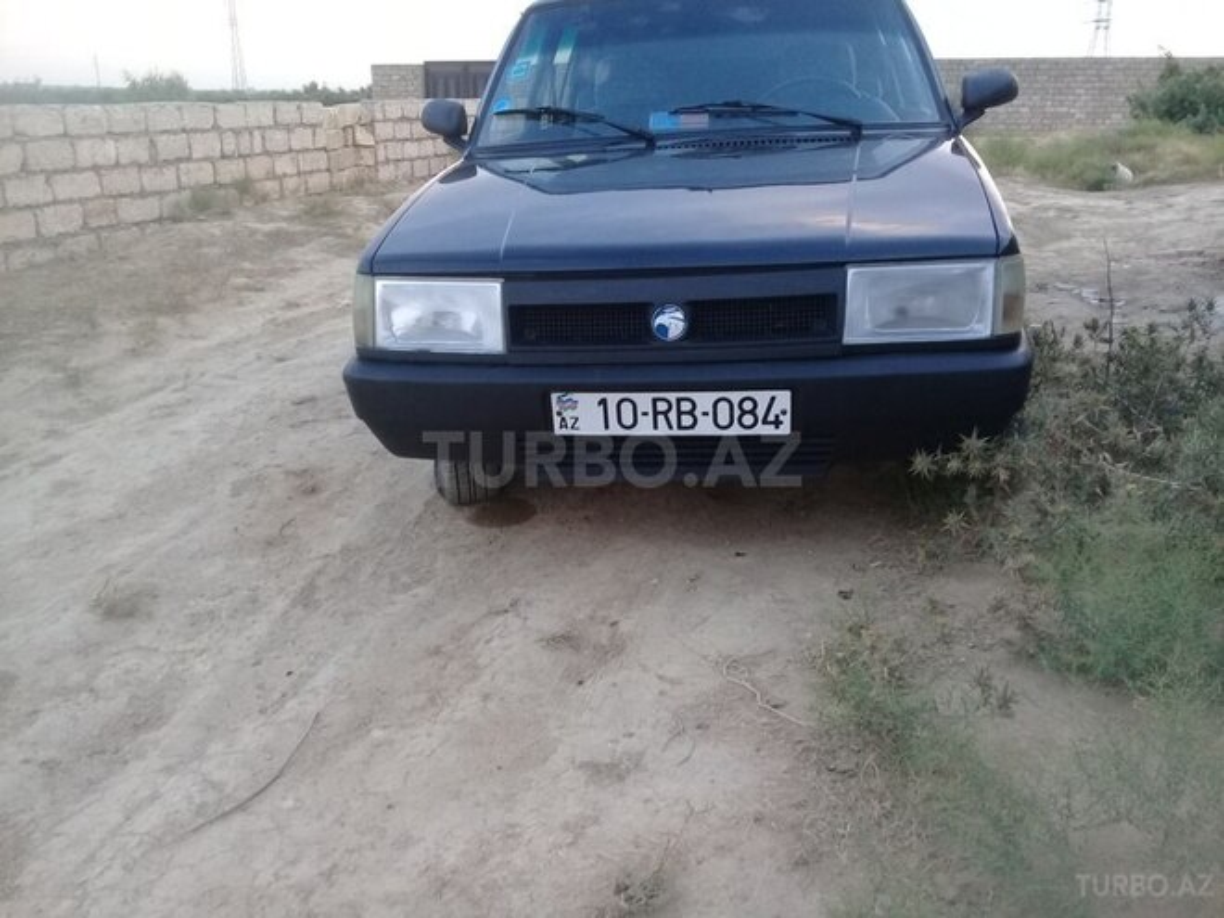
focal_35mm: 31
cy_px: 459
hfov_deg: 58.4
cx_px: 612
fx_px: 1096
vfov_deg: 45.4
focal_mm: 3.3
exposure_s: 1/33
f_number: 2.2
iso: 64
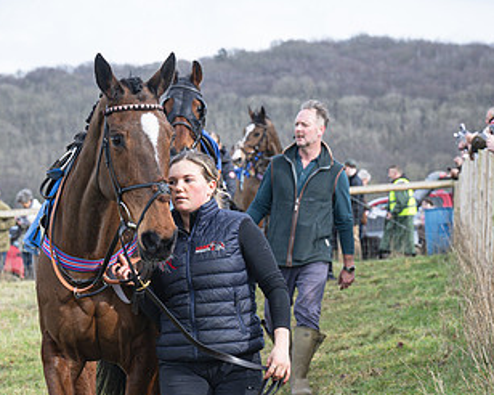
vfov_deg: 7.2
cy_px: 254
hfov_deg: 8.9
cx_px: 224
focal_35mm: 216
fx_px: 3156
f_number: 5
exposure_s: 1/400
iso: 200
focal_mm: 70
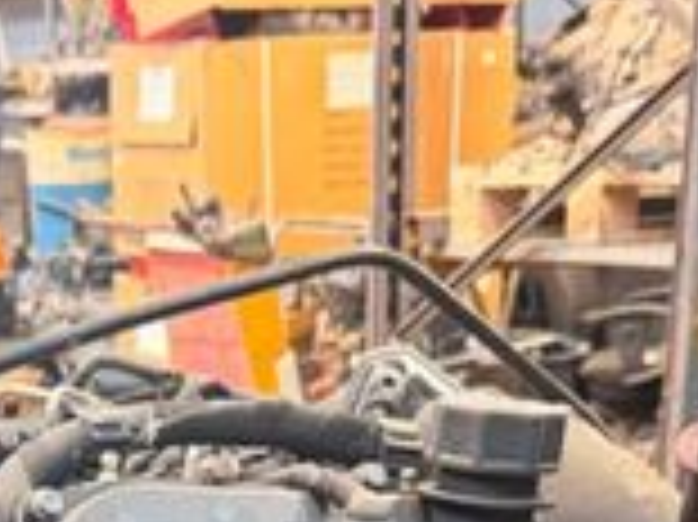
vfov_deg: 13.9
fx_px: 1874
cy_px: 981
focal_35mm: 93
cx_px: 117
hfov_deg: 20.8
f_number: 1.78
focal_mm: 6.76
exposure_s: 1/47
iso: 800
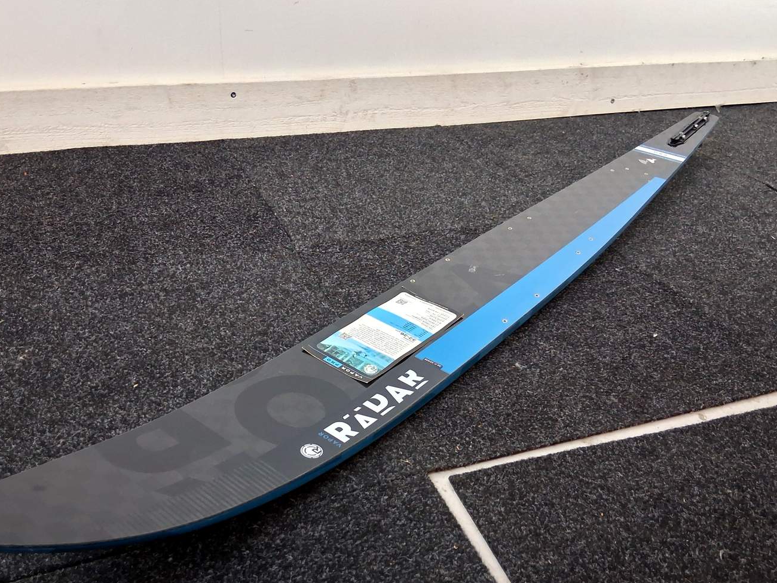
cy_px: 317
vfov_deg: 44.1
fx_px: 718
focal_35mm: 32
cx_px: 368
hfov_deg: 56.8
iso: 400
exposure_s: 1/120
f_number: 1.8
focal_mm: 3.98
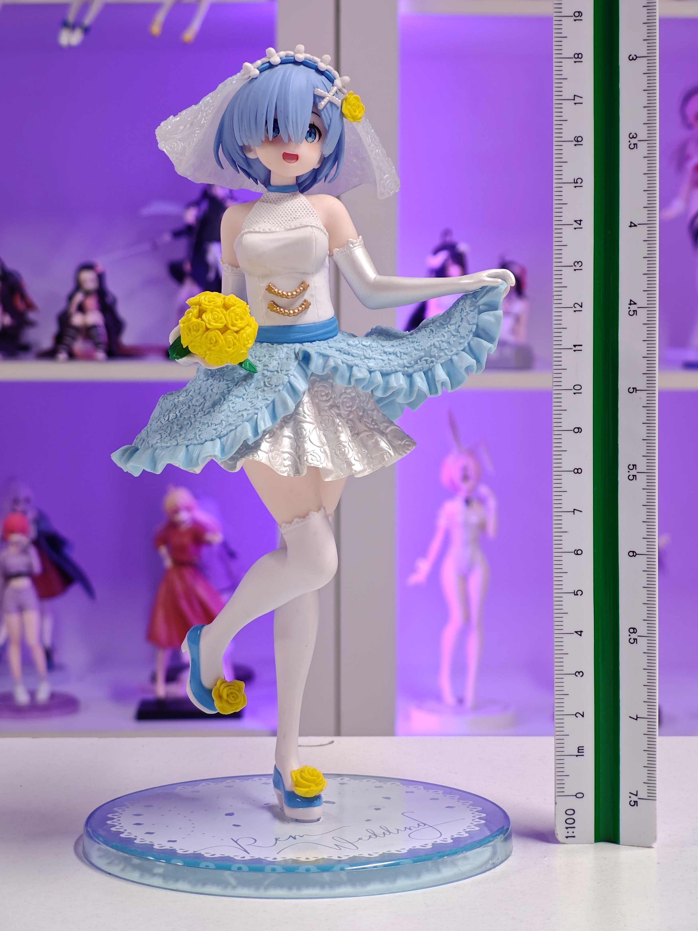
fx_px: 2151
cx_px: 349
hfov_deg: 18.4
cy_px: 466
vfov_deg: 24.4
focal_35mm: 80
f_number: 2.4
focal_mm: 7.48
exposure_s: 1/17.8
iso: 400
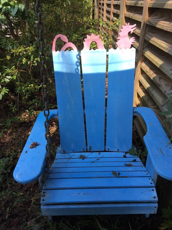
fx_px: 199
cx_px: 85
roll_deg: -2.3
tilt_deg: -29.0
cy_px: 117
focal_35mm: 30
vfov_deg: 60.0
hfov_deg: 46.8
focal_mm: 4.15
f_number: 2.2
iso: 25
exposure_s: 1/351
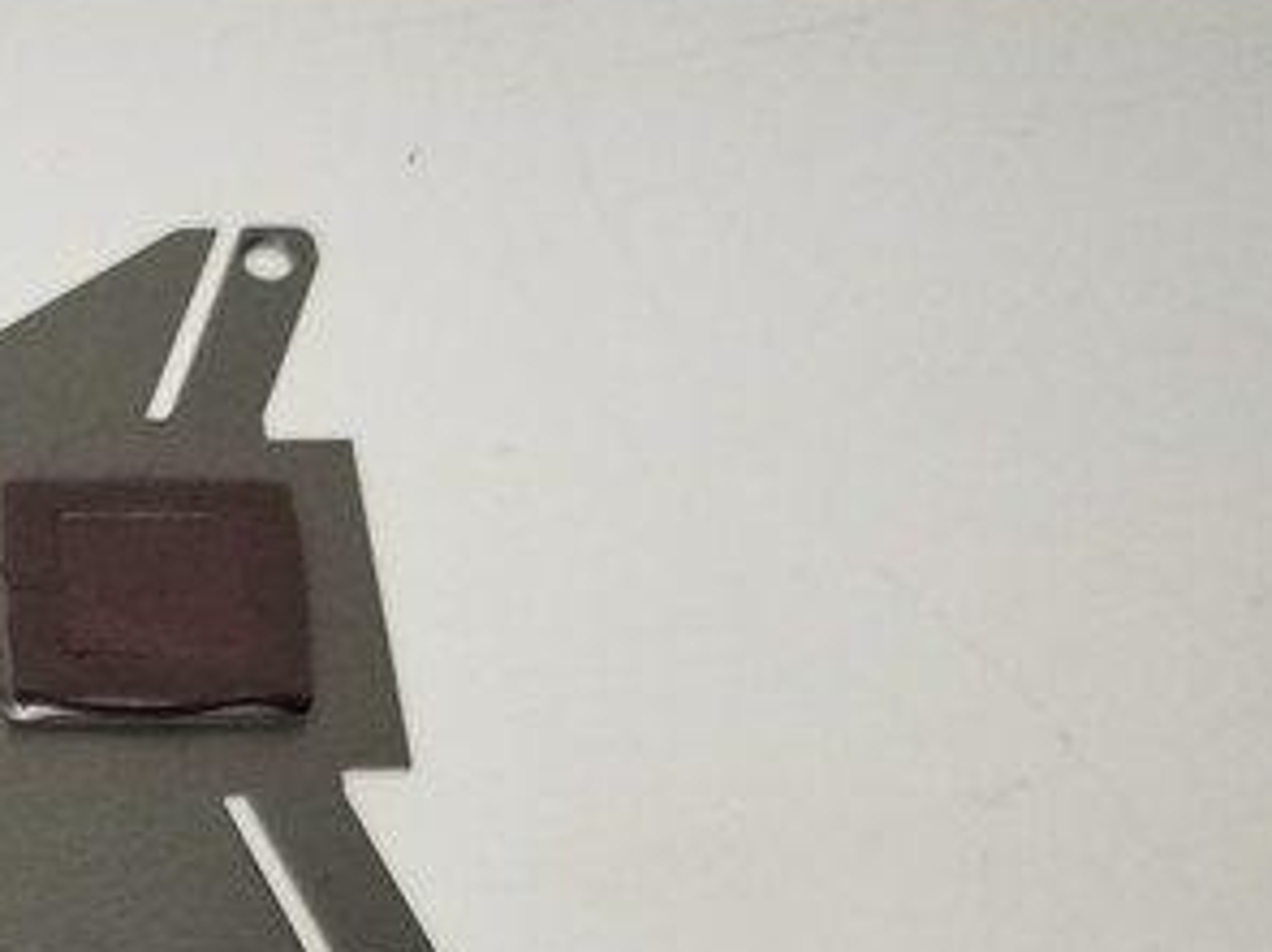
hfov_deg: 18.0
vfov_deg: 14.6
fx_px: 3453
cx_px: -783
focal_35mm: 94
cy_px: 1452
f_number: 1.7
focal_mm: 4.25
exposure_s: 1/430
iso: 50
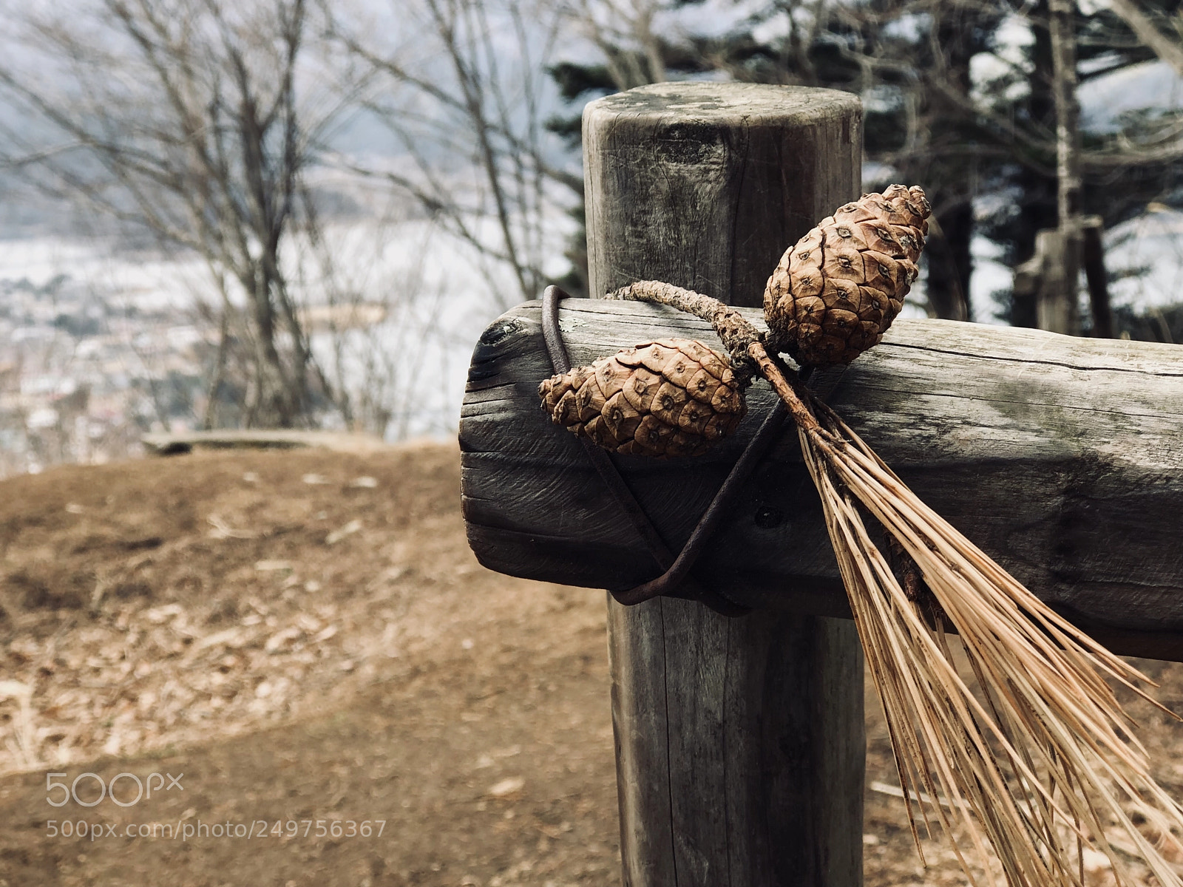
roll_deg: +3.1
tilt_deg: -9.6
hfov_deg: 33.8
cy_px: 444
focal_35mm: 57
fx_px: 1948
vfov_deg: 25.7
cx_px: 592
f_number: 2.8
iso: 32
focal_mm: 6.6
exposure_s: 1/120
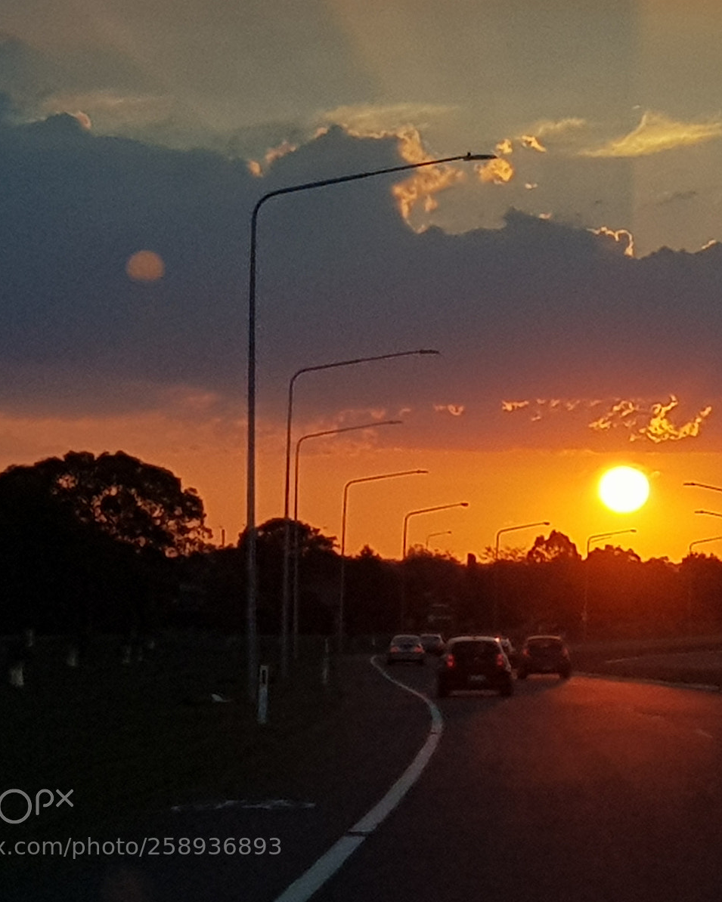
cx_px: 491
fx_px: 908
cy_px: 453
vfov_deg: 52.8
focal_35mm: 34
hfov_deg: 42.7
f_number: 1.7
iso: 40
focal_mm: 4.2
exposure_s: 1/2208
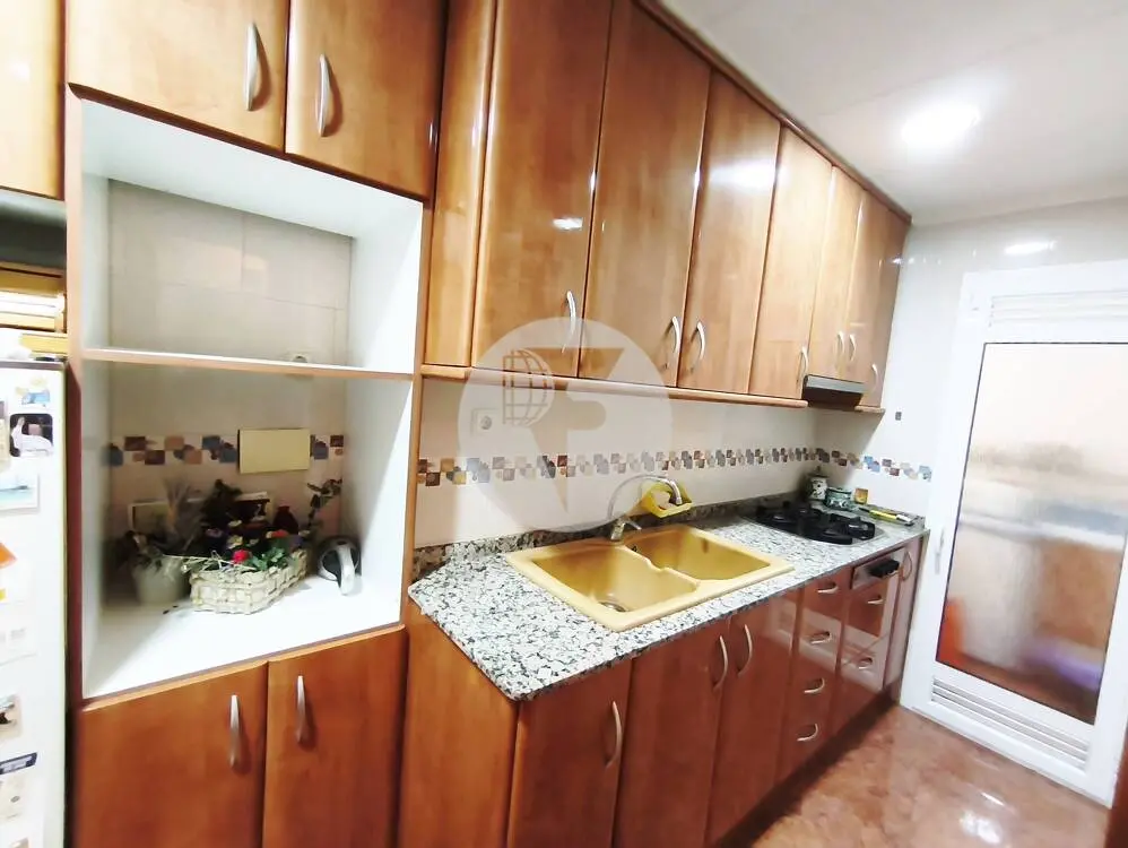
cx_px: 564
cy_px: 424
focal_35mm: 15
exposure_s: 1/25
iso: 640
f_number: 2.2
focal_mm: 1.65
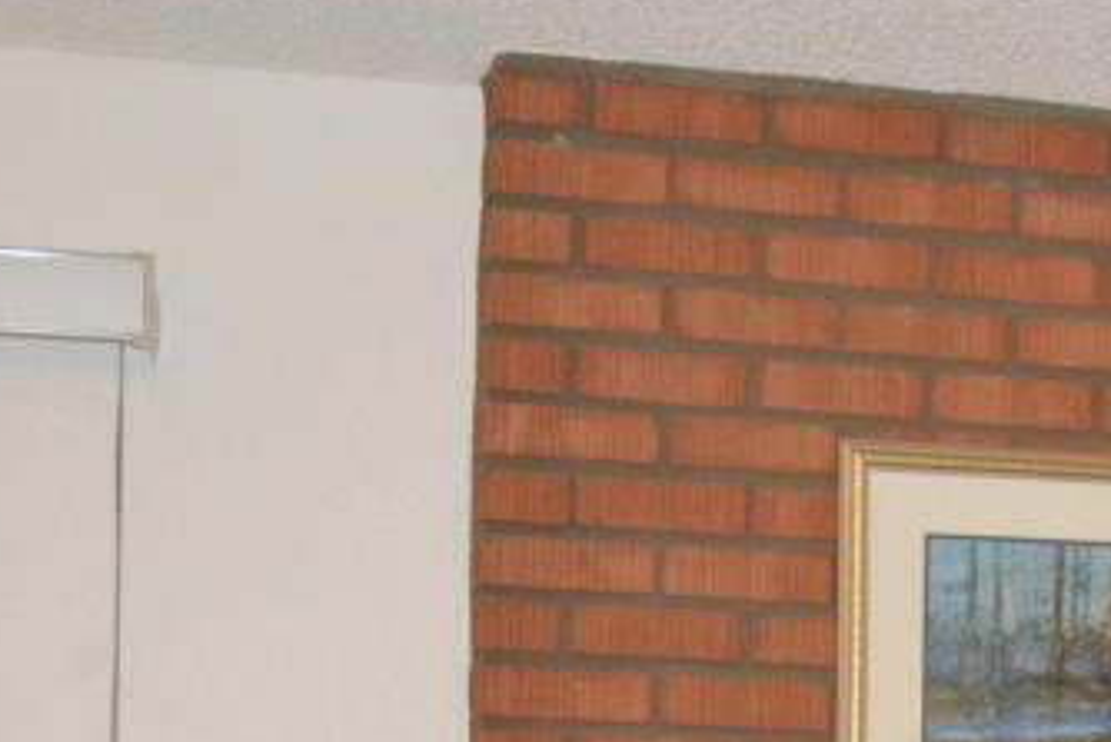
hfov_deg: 17.3
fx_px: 3520
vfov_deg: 11.4
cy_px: 1205
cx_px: 1229
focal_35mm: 114
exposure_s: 1/60
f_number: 3.5
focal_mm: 22
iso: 1100
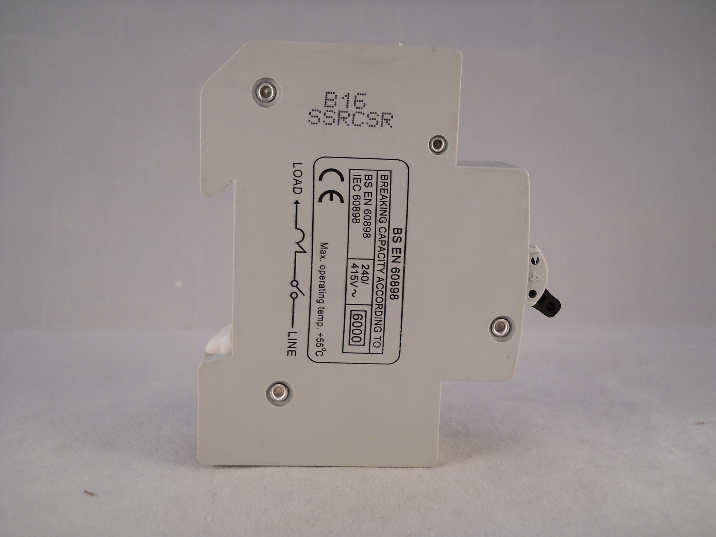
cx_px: 358
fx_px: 848
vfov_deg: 35.1
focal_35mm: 41
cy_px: 268
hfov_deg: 45.8
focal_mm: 6.72
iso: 100
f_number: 3.1
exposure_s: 1/30
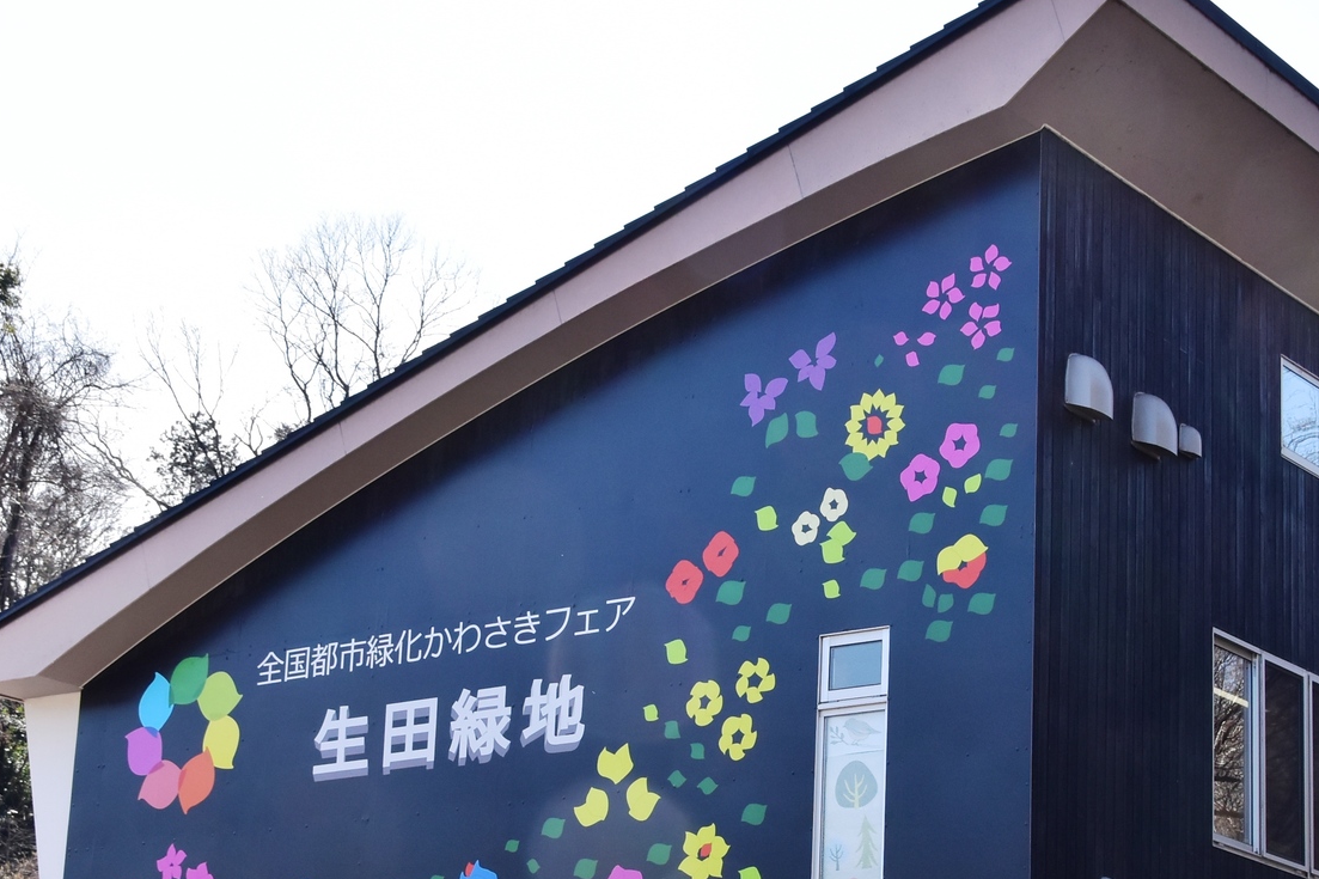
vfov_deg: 17.2
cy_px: 616
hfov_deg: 25.6
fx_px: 2890
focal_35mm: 79
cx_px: 810
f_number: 10
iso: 400
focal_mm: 29
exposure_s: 1/320
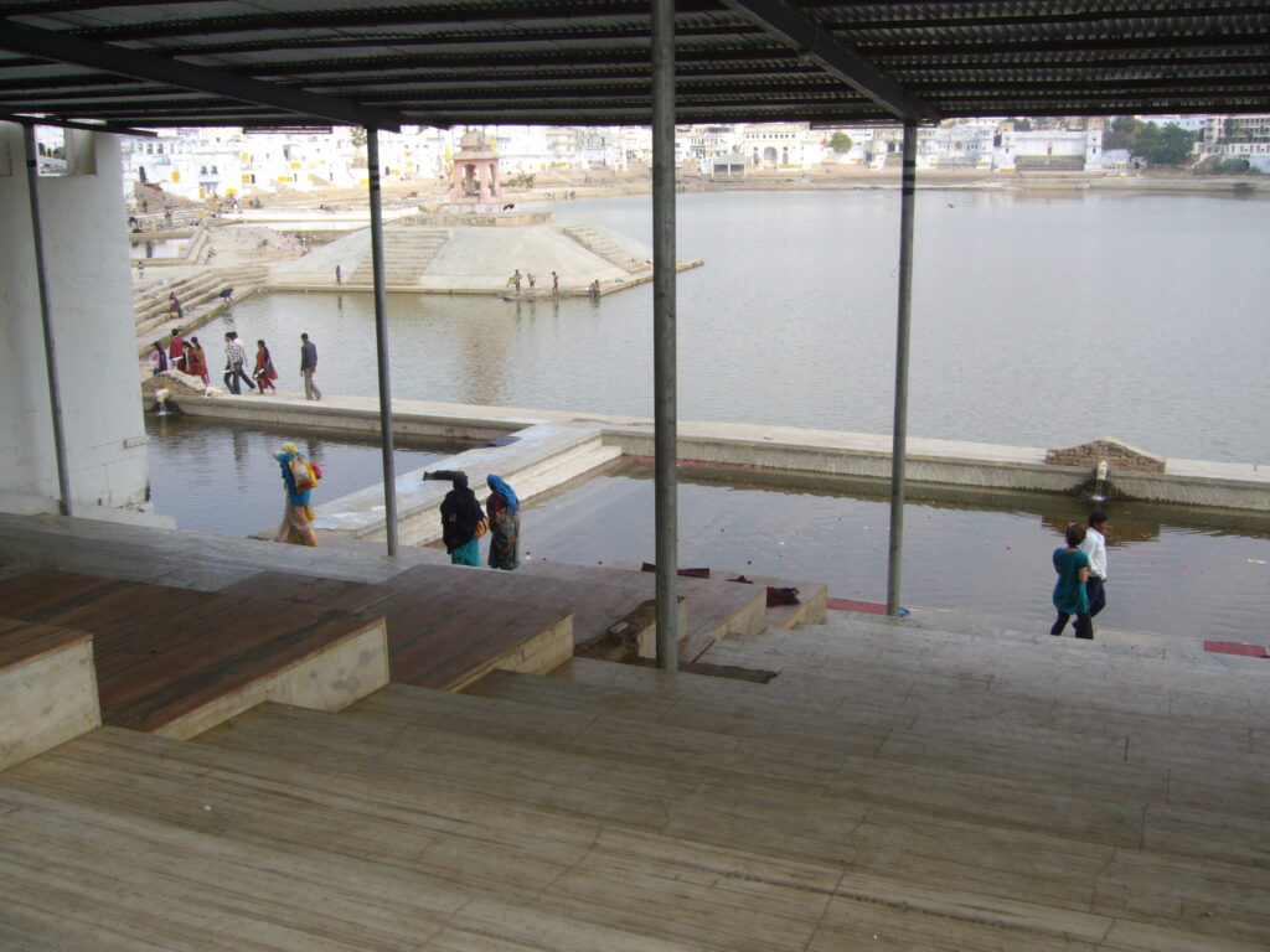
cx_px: 635
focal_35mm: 35
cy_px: 476
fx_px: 1284
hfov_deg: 52.6
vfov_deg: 40.7
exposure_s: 1/250
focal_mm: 5.8
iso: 80
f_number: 5.6
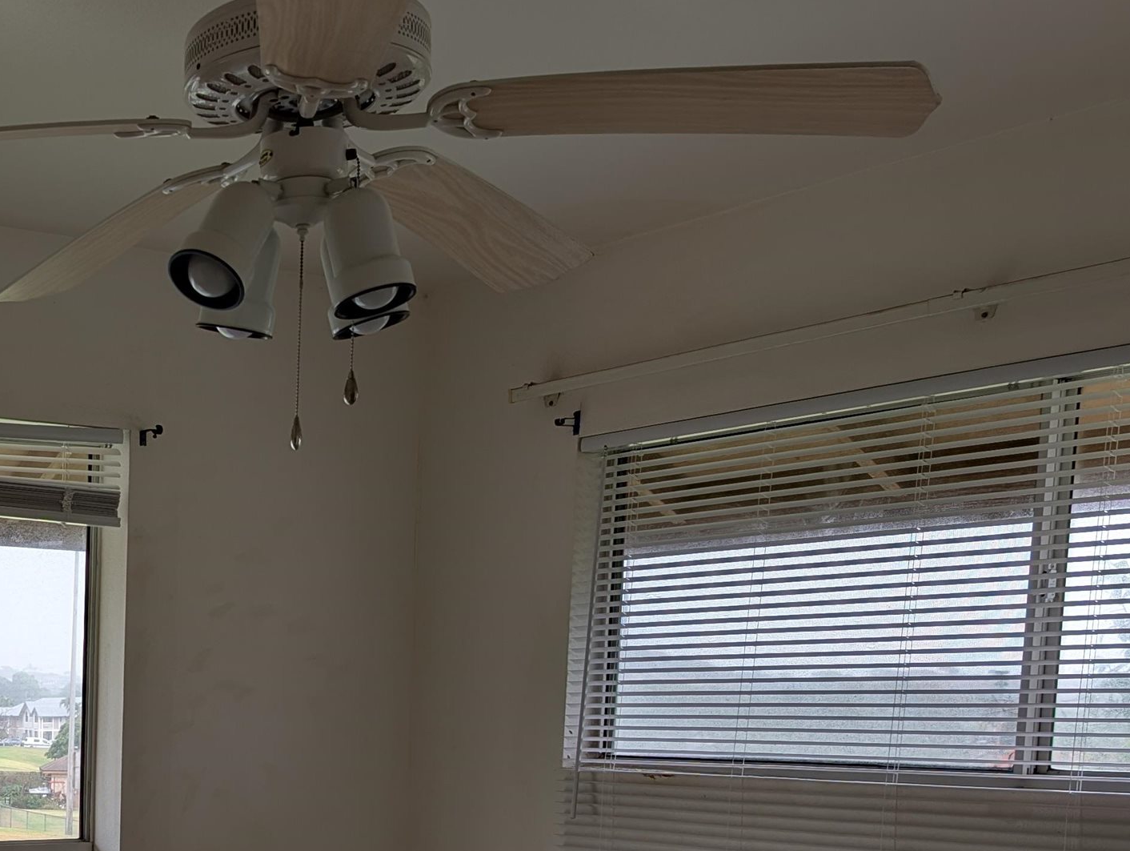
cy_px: 895
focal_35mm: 52
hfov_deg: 32.8
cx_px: -73
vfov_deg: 26.3
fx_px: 1700
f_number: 1.68
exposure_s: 1/158
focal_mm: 6.9
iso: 34
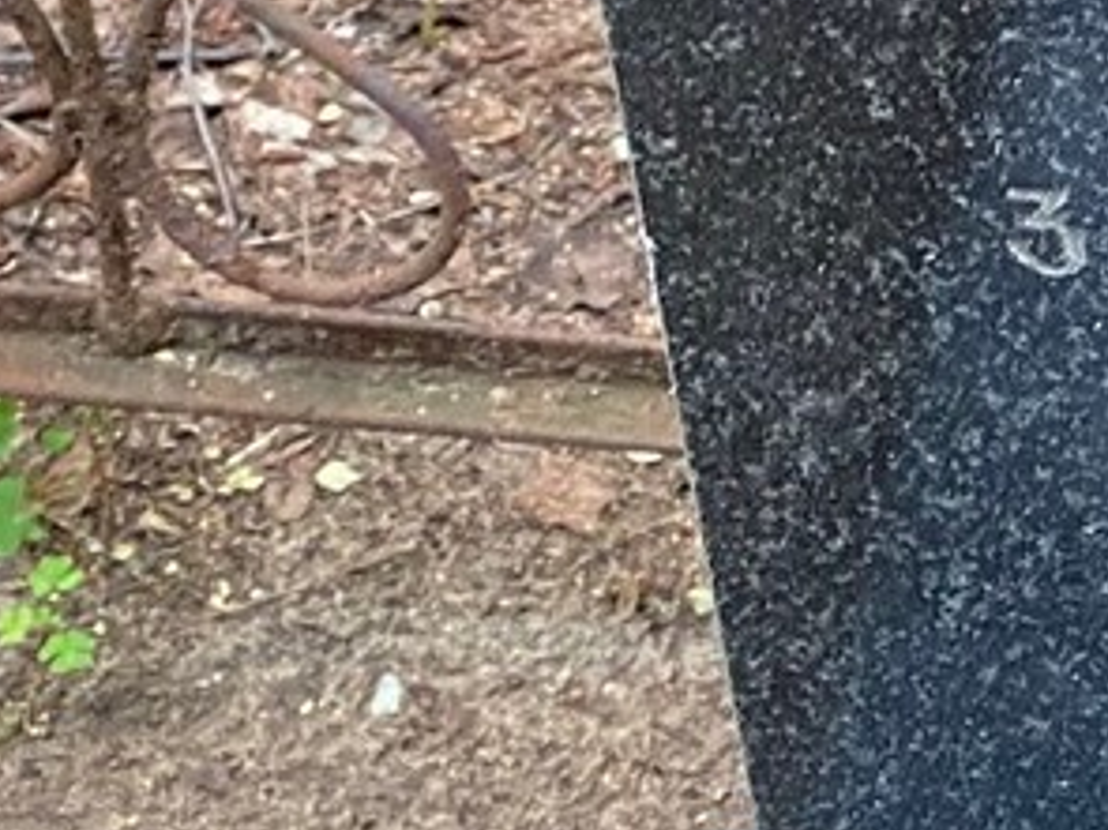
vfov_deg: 11.4
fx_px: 4063
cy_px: -195
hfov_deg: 13.5
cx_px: 2137
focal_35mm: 127
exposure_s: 1/60
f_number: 1.8
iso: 320
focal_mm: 4.25
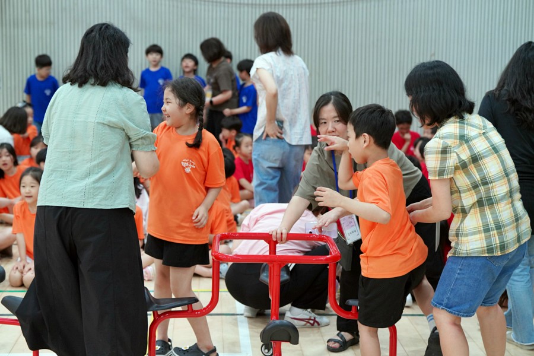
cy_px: 178
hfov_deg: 28.8
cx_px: 267
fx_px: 1038
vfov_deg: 19.5
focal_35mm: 70
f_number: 4
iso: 2000
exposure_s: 1/160
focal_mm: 70
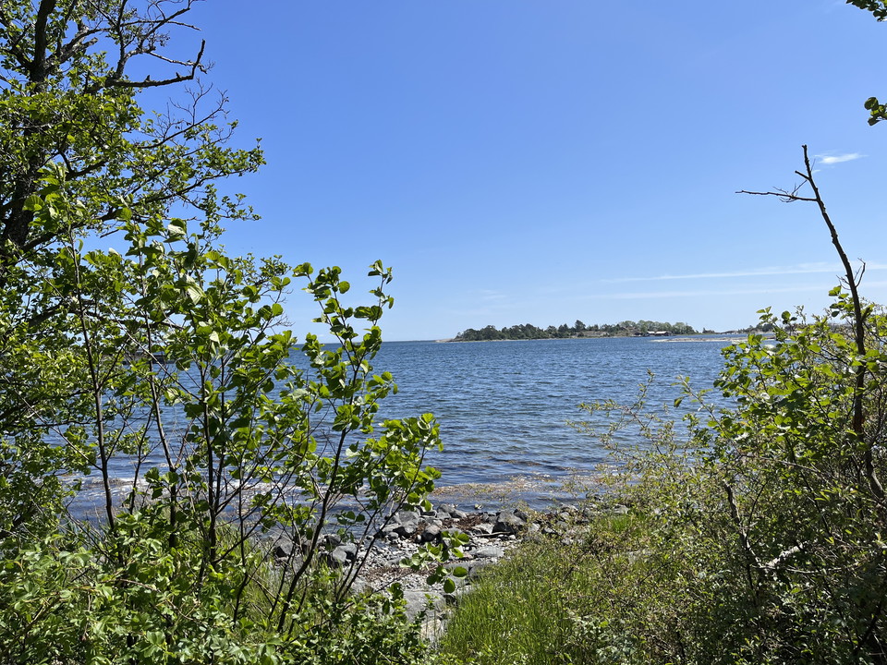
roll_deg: +2.2
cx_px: 444
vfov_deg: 53.1
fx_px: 666
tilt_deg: +0.0
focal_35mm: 26
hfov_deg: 67.3
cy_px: 332
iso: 50
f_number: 1.6
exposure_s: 1/6494
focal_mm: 5.1
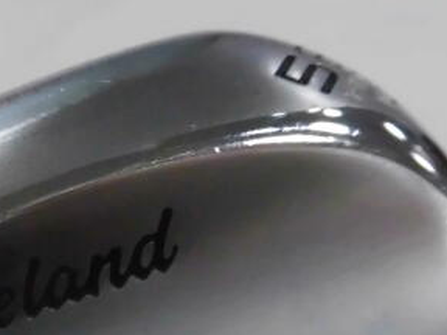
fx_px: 1033
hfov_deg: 23.7
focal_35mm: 80
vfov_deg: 18.1
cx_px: 36
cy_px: 318
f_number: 3.1
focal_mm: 4.3
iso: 800
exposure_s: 1/400
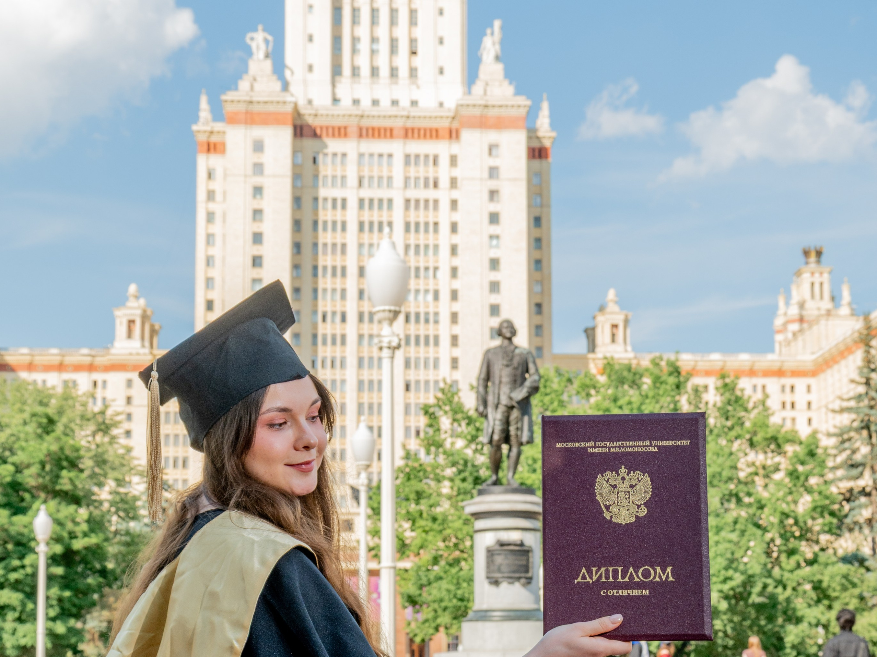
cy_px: 463
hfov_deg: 29.8
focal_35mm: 65
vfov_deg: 22.4
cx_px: 438
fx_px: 1647
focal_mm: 30
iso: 100
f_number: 7.1
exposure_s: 1/200
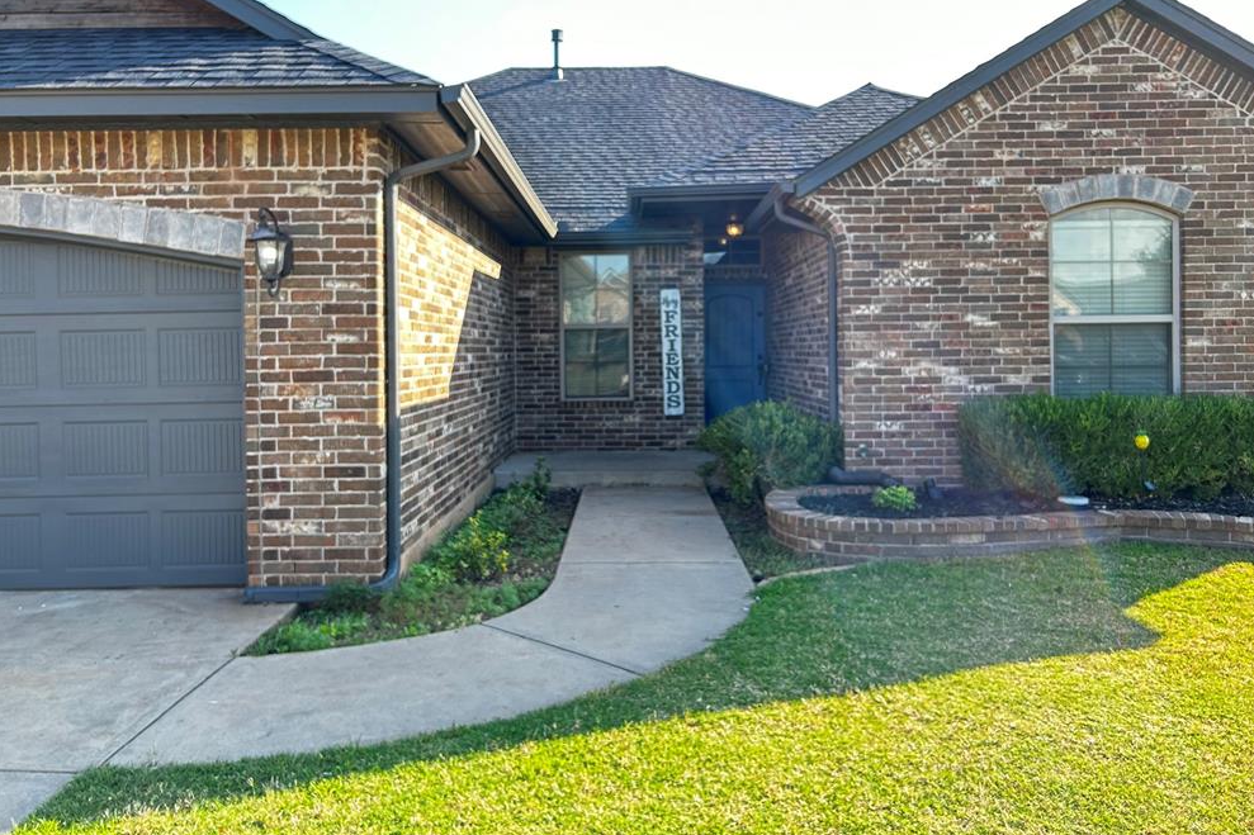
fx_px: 975
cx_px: 624
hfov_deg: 65.5
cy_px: 355
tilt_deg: -0.9
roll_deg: +1.8
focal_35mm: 28
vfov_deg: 46.2
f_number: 1.5
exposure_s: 1/302
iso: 50
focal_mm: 5.7
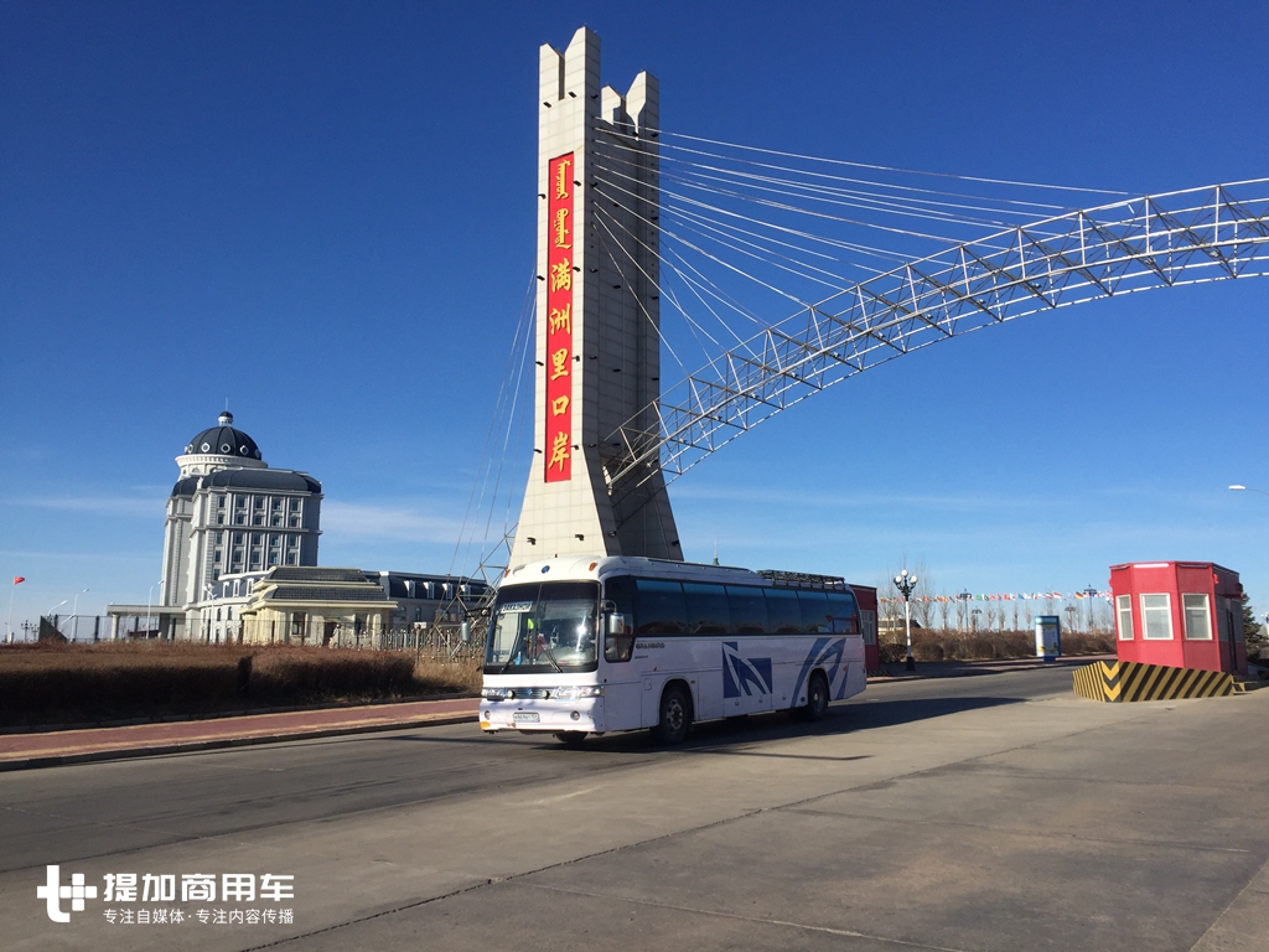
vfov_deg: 48.2
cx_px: 634
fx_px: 1063
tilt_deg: +11.8
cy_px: 476
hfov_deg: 61.7
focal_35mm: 29
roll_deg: -0.2
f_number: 2.2
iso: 32
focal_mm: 4.15
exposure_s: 1/2639
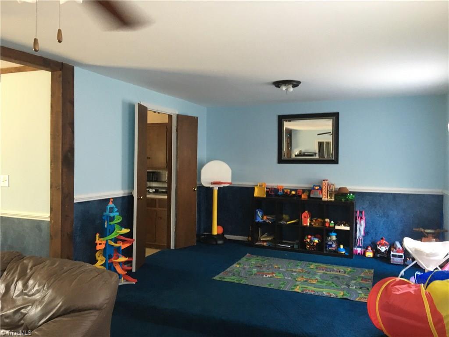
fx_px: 376
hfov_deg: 61.7
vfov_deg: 48.2
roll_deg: +0.4
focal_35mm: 29
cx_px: 224
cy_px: 168
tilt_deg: -2.8
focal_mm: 4.15
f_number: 2.2
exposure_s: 1/15
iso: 200
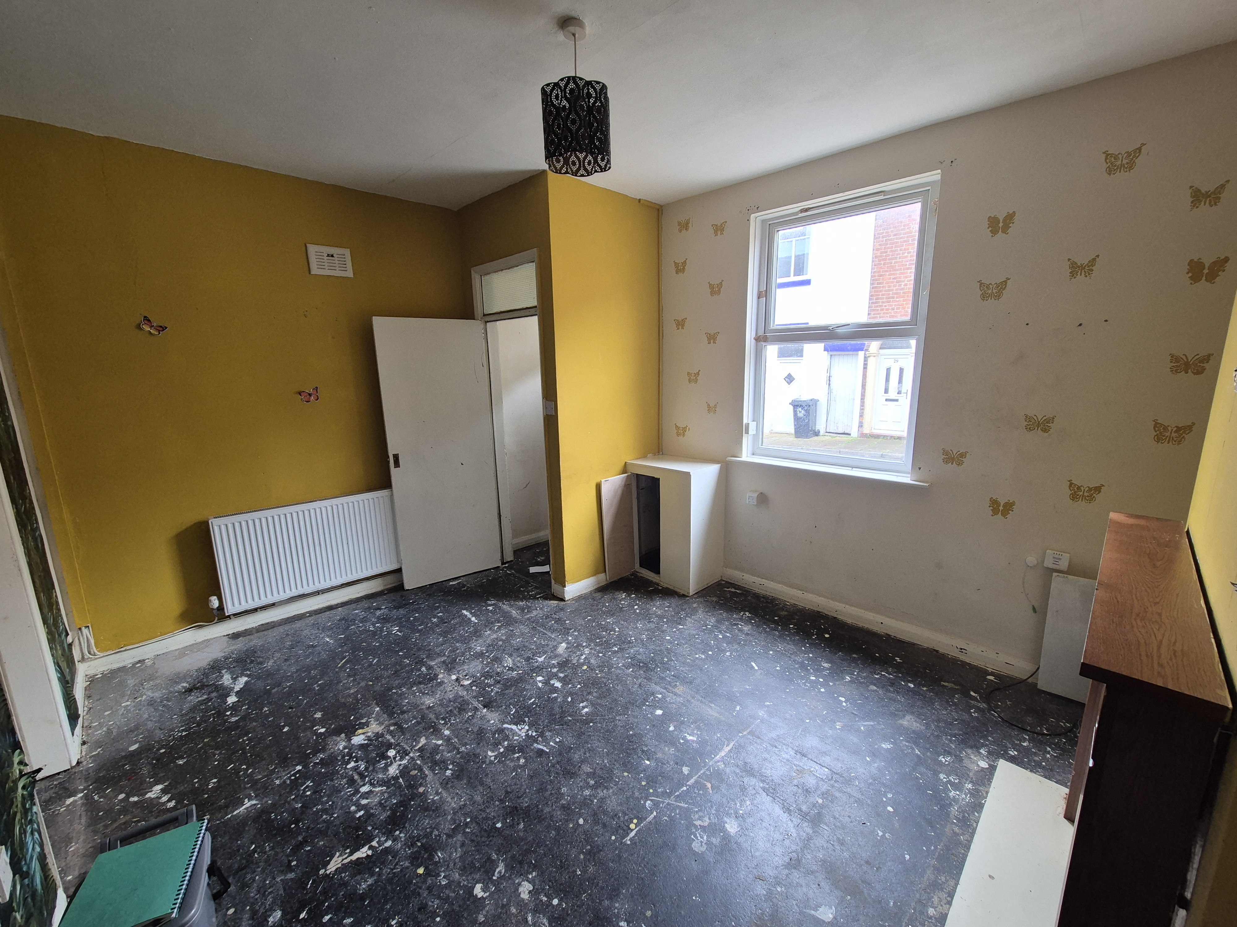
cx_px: 618
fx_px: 465
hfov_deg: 106.2
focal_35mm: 13
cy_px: 464
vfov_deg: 89.9
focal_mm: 2.2
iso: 125
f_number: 2.2
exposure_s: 1/50
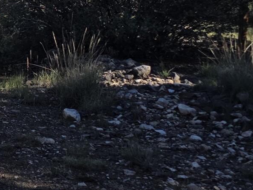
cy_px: -28
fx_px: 848
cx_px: -236
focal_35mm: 116
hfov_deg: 14.4
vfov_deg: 12.5
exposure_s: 1/3363
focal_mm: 6.3
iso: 80
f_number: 1.7
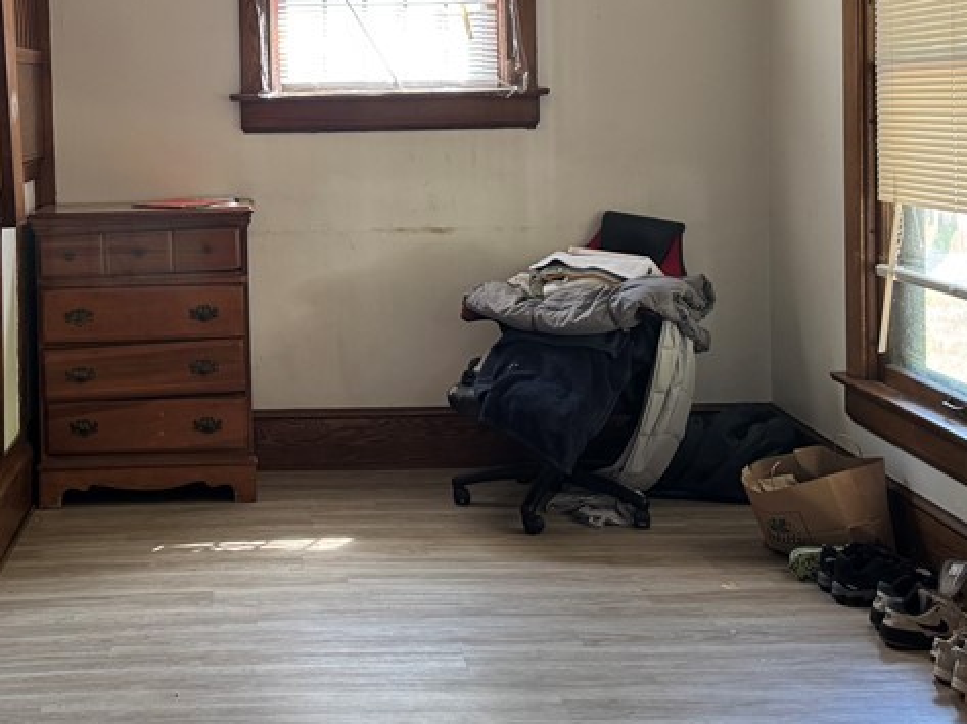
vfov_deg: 27.5
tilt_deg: -1.5
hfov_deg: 36.1
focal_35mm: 52
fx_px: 1452
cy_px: 151
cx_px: 262
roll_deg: +1.0
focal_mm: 6.76
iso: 200
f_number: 1.78
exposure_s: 1/87
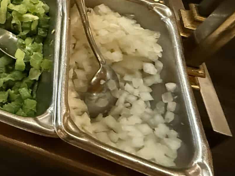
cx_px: -110
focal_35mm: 45
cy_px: -26
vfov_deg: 28.6
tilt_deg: -42.0
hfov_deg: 28.6
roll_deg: +6.4
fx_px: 305
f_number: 2.2
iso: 1250
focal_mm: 2.22
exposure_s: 1/40
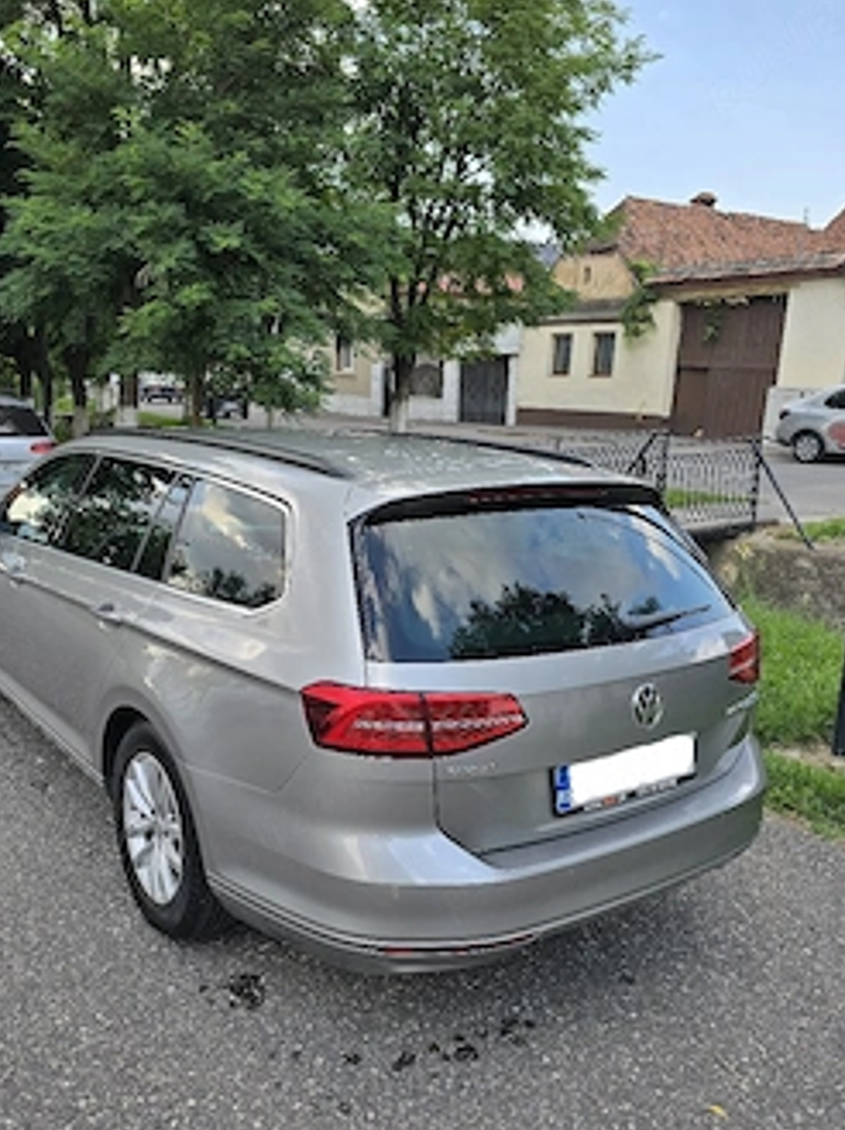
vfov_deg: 63.4
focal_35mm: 28
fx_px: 913
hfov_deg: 49.4
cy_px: 604
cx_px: 350
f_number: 1.7
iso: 16
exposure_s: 1/182
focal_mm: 6.3
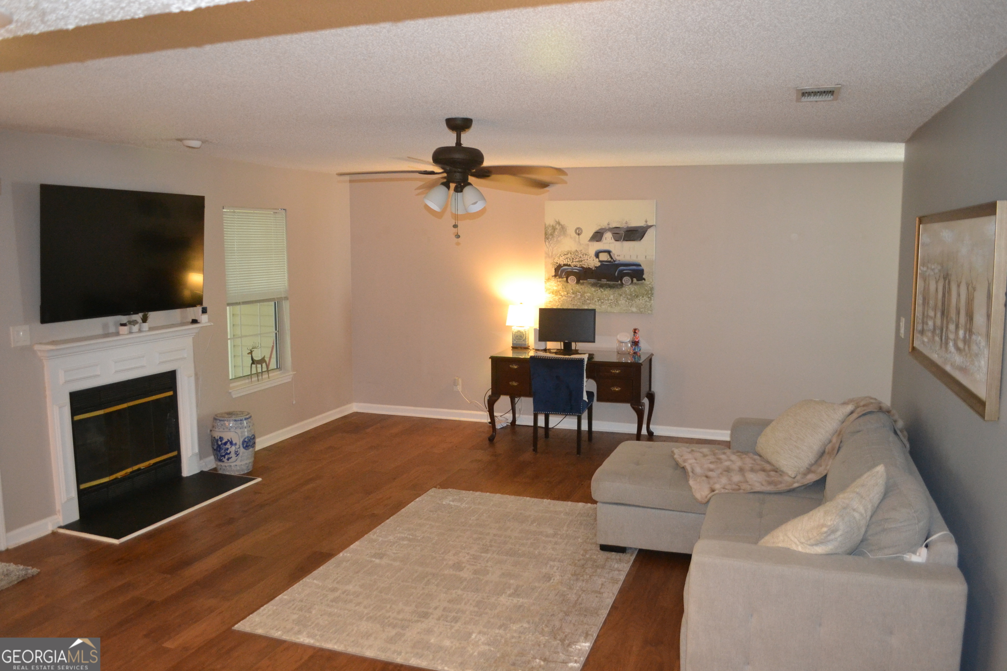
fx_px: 755
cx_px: 504
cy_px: 336
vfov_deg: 47.9
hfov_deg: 67.4
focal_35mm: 27
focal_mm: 18
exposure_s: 1/60
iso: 2000
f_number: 3.5
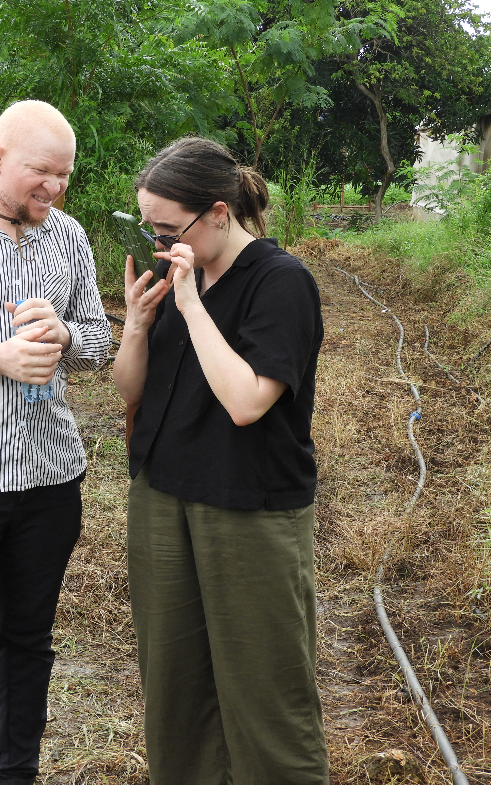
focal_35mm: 85
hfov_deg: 15.2
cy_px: 393
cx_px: 59
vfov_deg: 24.4
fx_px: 1820
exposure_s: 1/160
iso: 100
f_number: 4.2
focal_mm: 10.7
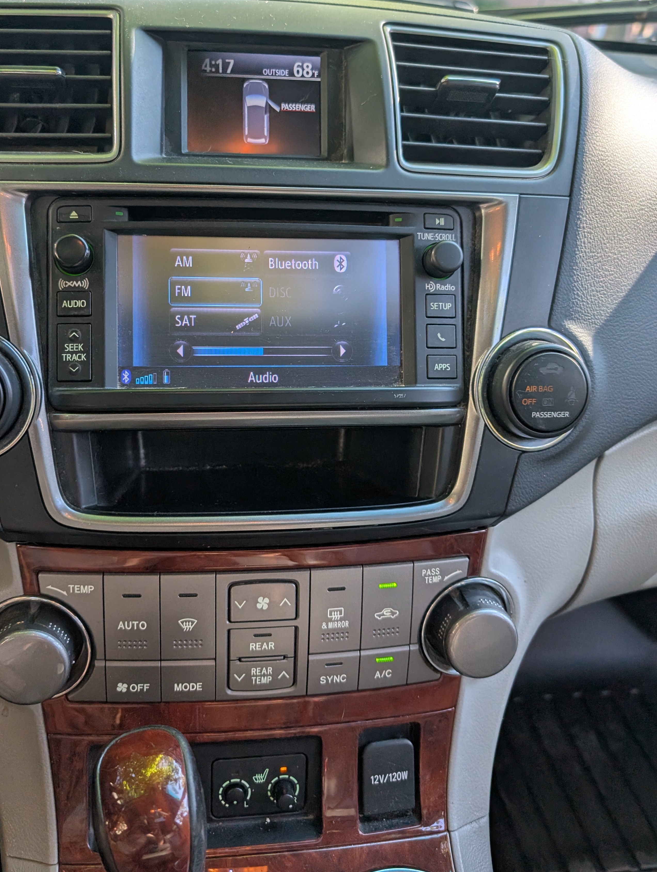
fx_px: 732
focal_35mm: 29
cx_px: 293
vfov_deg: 61.3
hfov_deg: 48.2
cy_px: 368
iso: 333
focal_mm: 6.9
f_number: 1.68
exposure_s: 1/396
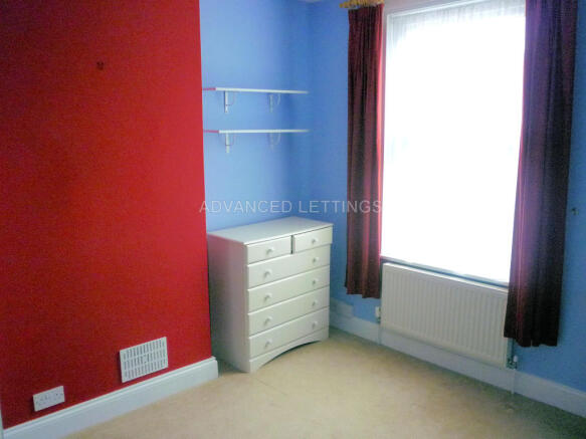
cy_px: 220
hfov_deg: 61.7
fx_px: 491
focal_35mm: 29
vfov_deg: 48.2
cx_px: 293
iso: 400
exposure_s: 1/30
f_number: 3.3
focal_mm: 5.2
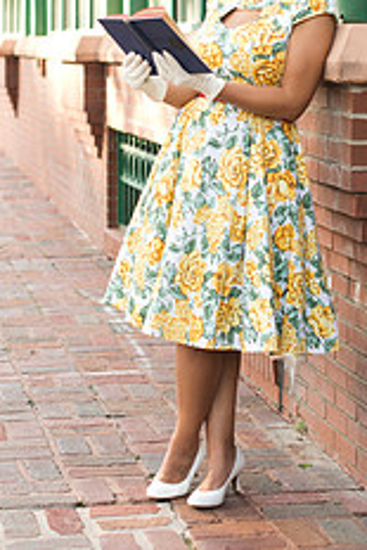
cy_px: 109
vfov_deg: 20.8
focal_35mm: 97
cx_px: 161
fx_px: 1481
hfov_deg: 14.1
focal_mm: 50
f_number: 2.5
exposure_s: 1/320
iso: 200
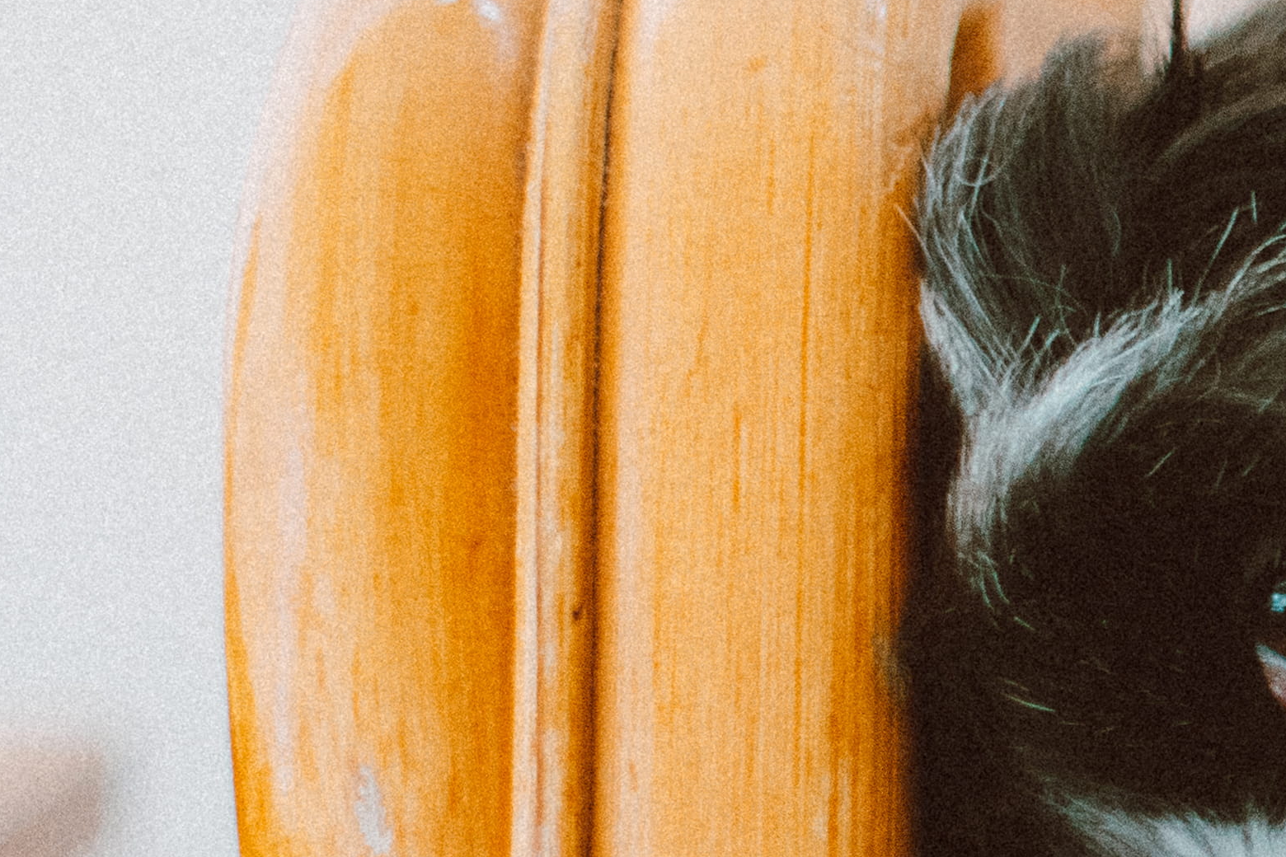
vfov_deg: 6.8
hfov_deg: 9.7
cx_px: 2227
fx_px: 7213
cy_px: 792
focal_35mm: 202
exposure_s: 1/250
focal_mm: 35
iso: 400
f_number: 1.8
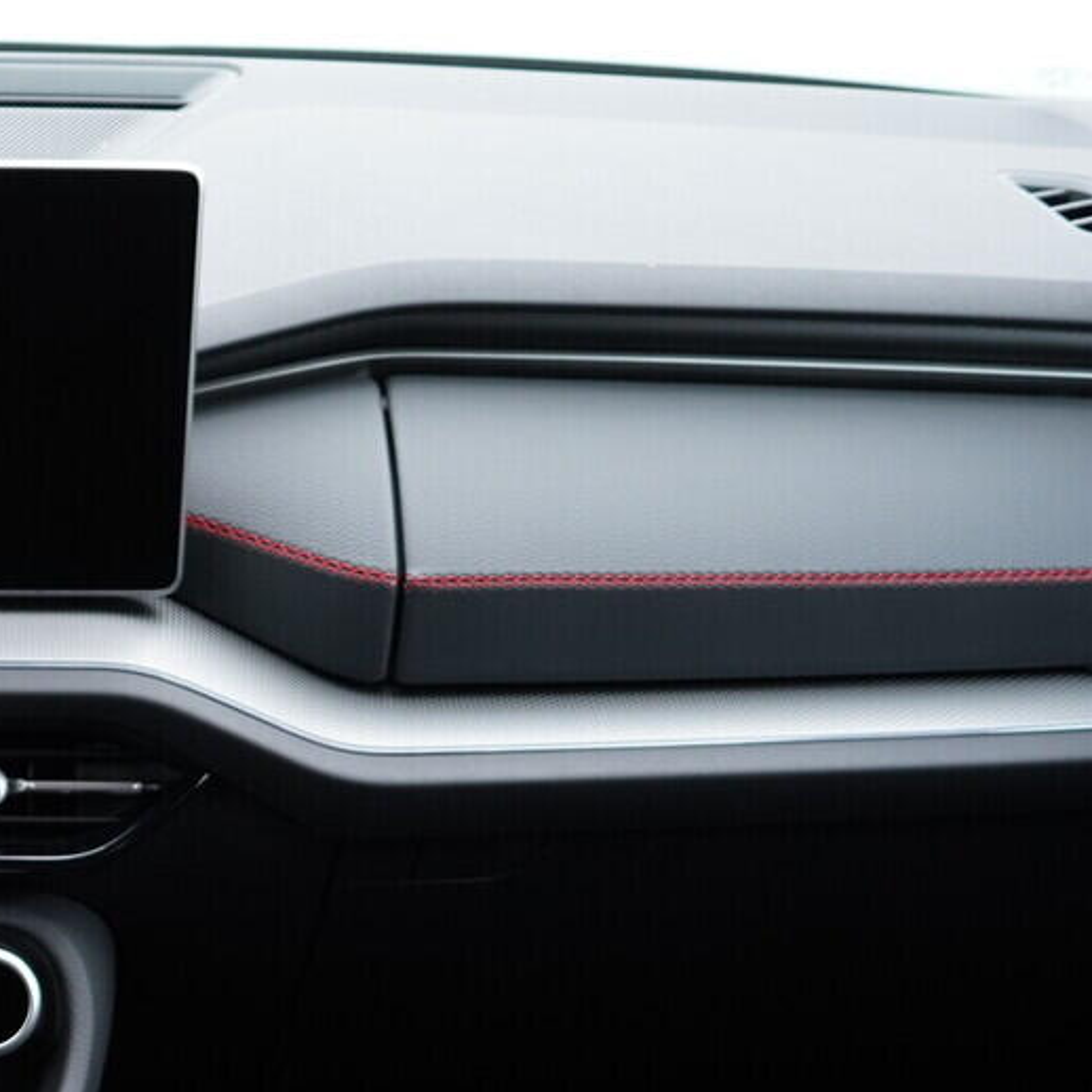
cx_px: -352
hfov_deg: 18.8
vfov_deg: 20.2
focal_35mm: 85
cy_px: 877
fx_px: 3034
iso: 400
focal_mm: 24
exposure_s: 1/40
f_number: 2.8
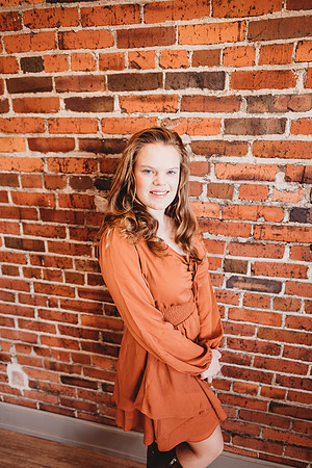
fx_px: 312
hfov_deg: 53.1
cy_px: 234
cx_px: 156
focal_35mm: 24
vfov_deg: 73.7
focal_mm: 24
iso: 500
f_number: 2.2
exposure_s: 1/160
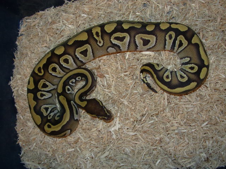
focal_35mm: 38
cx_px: 113
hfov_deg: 49.0
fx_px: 248
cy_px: 84
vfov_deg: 37.7
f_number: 2.9
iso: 50
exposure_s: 1/32
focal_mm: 6.3
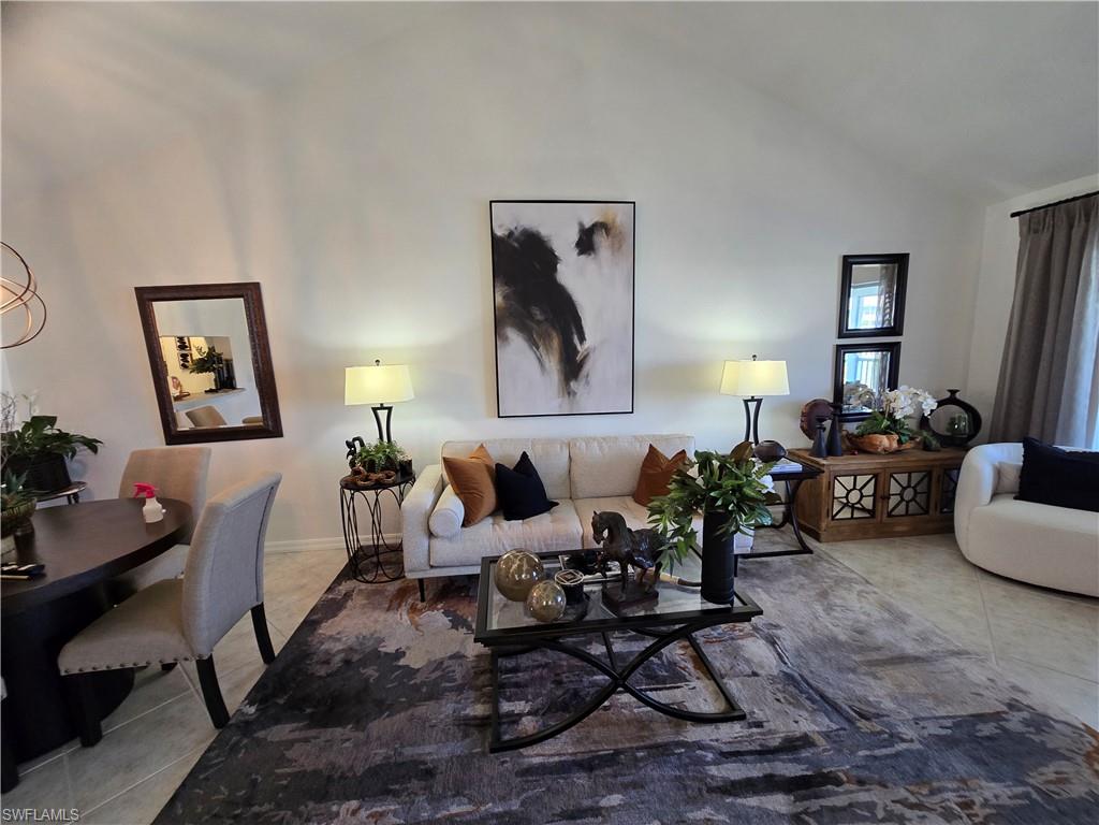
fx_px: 413
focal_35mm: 13
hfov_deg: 106.2
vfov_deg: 89.9
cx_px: 550
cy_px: 412
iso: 160
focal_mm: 2.2
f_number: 2.2
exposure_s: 1/60
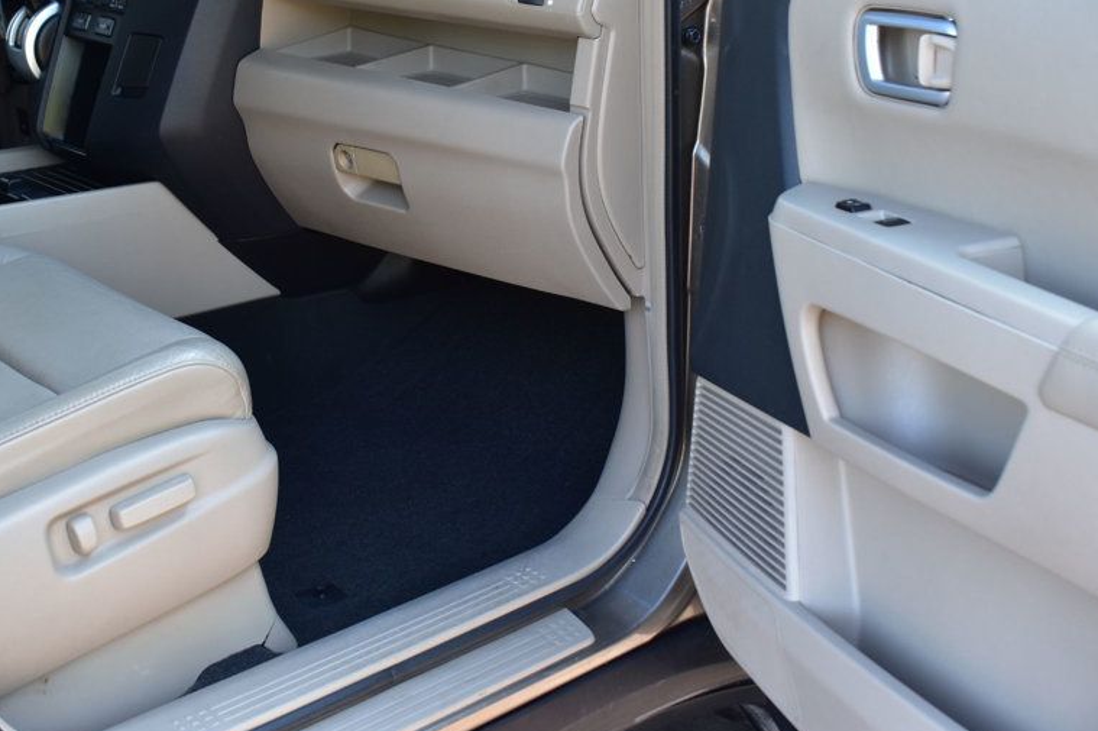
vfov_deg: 24.6
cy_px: 250
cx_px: 461
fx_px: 1666
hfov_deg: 36.4
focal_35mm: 55
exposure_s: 1/40
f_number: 7.1
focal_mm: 27
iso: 400
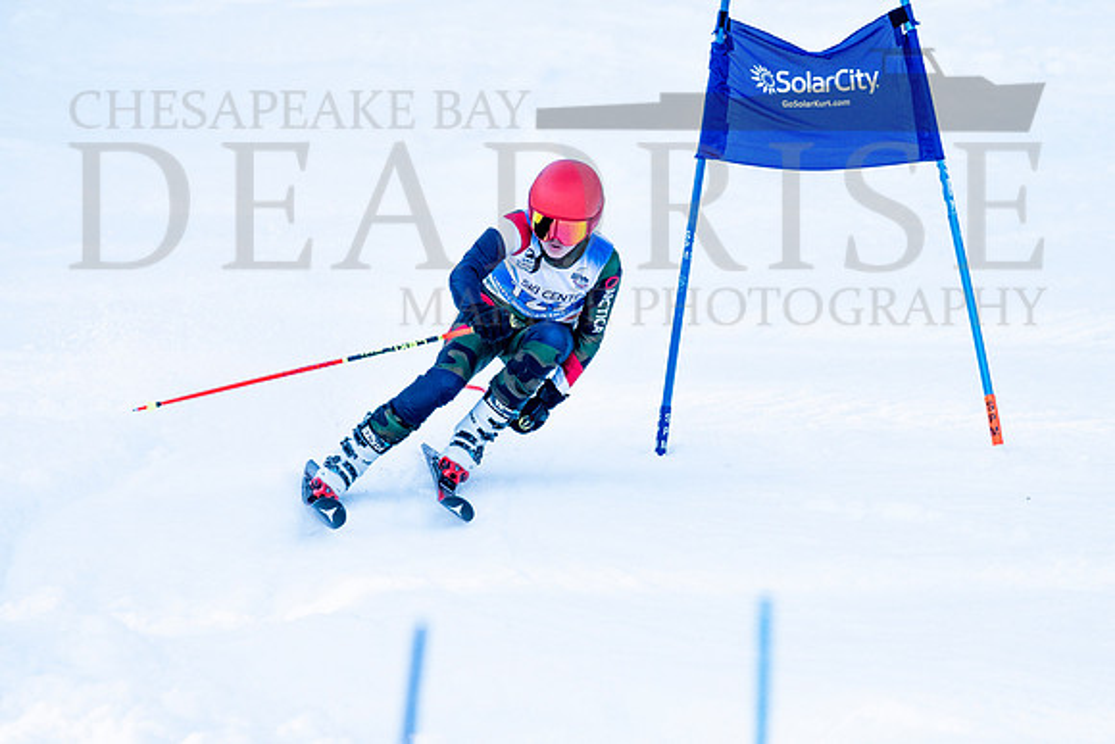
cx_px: 638
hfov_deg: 3.2
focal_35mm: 640
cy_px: 403
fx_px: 19837
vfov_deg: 2.1
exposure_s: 1/2000
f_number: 8
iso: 2000
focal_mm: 560
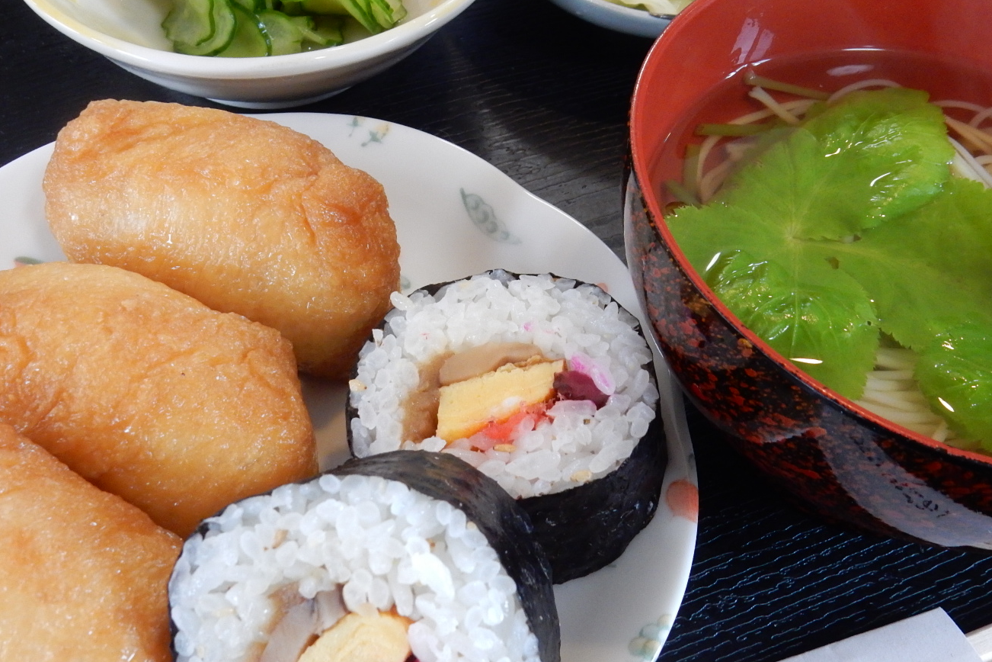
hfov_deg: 42.7
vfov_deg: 29.2
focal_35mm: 46
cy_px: 303
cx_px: 498
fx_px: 1267
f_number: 4
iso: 400
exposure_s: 1/30
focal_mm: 6.4
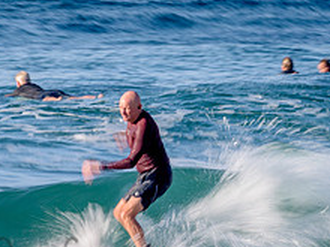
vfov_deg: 0.9
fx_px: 15158
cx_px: 167
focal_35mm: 1590
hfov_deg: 1.2
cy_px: 177
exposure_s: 1/13
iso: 31
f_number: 13
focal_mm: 500
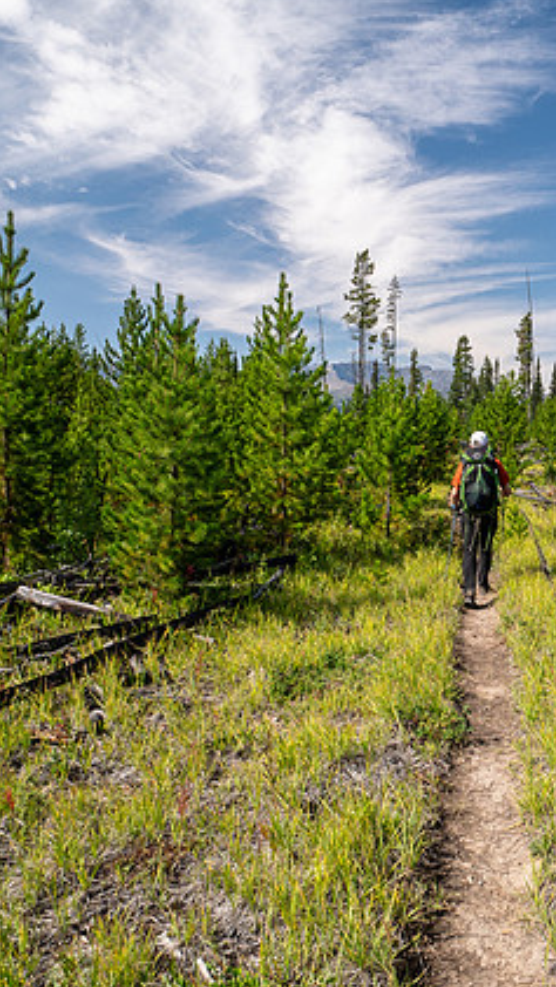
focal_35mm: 27
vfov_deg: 69.8
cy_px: 486
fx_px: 707
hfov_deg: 41.7
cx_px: 413
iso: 200
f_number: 8
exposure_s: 1/80
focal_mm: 9
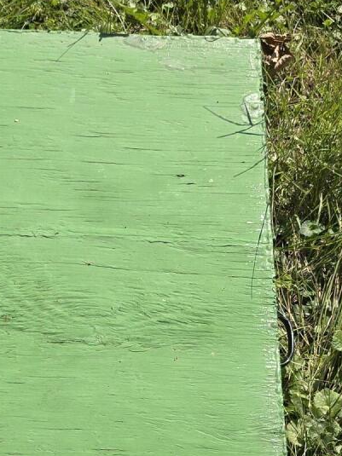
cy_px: 418
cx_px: -36
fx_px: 1133
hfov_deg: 16.6
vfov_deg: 22.2
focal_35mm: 86
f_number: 1.7
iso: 12
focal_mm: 6.3
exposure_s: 1/818
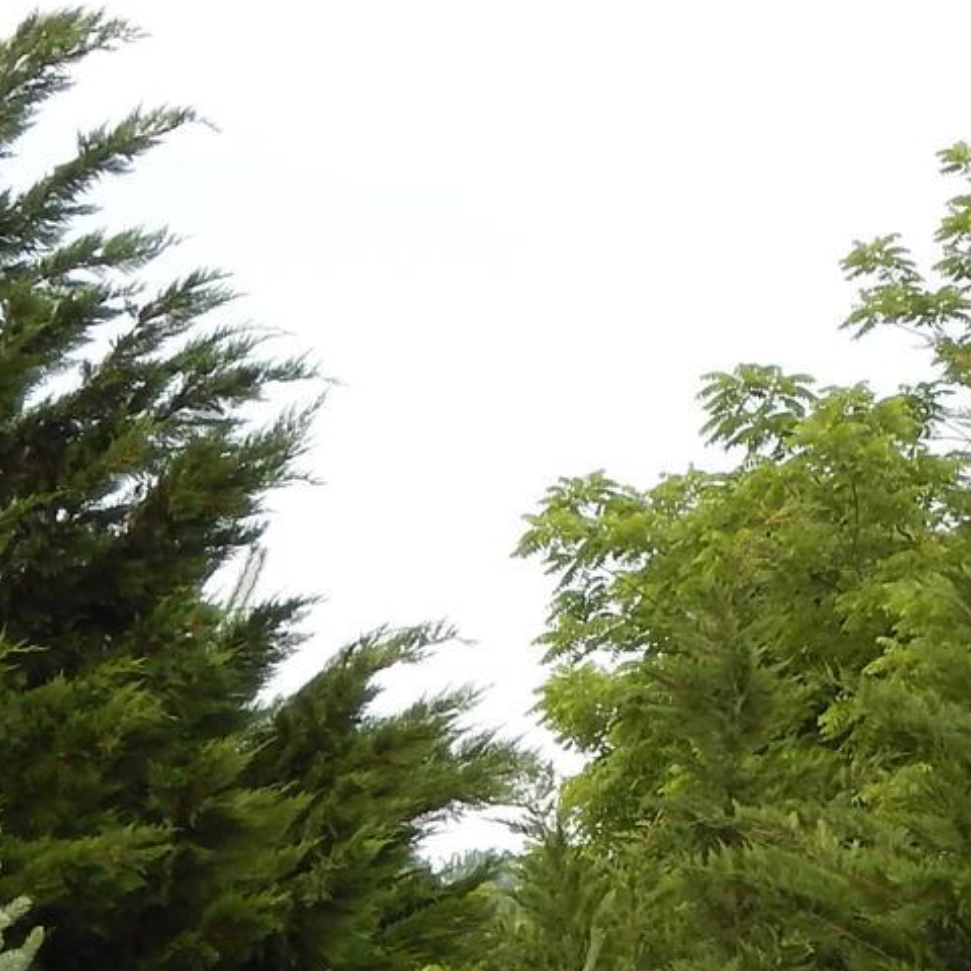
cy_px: 1107
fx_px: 10282
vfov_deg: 5.4
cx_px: 655
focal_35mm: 324
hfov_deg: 5.4
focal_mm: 15.3
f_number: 4.3
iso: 125
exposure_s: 1/200
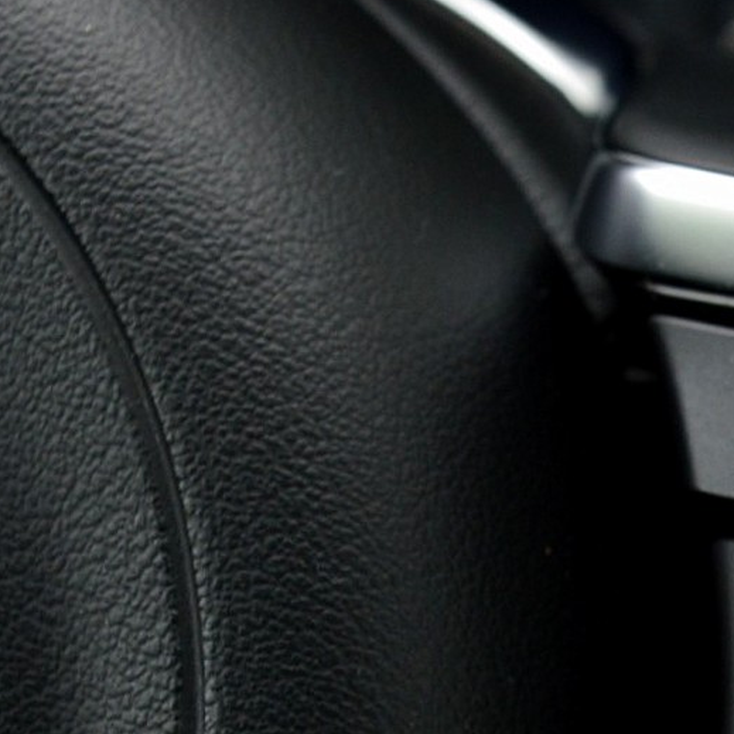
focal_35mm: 219
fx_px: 5262
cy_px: 754
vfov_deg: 7.9
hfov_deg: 7.8
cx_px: 1123
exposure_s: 1/60
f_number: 8
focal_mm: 55
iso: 560
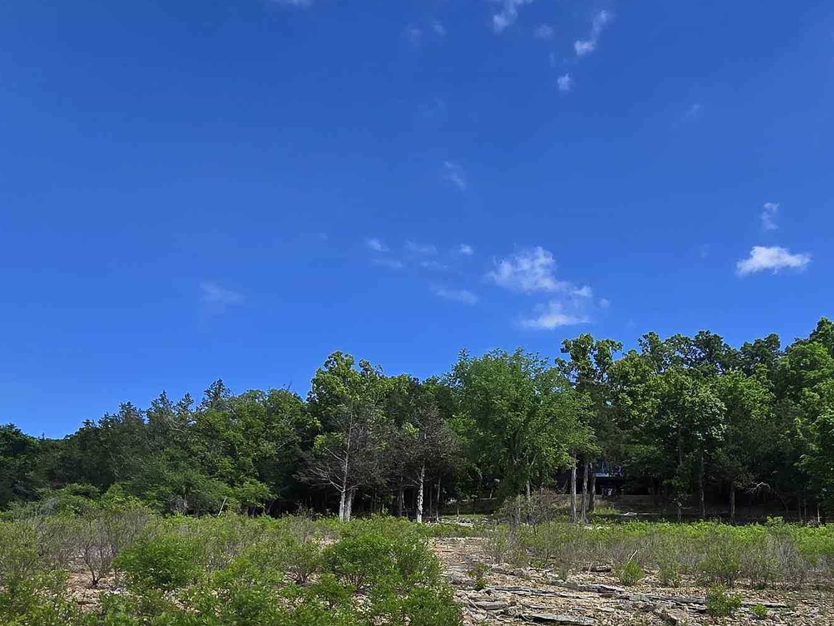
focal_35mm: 30
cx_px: 573
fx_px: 723
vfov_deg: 45.4
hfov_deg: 58.3
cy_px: 459
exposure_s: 1/2551
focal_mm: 2.2
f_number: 2.2
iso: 50
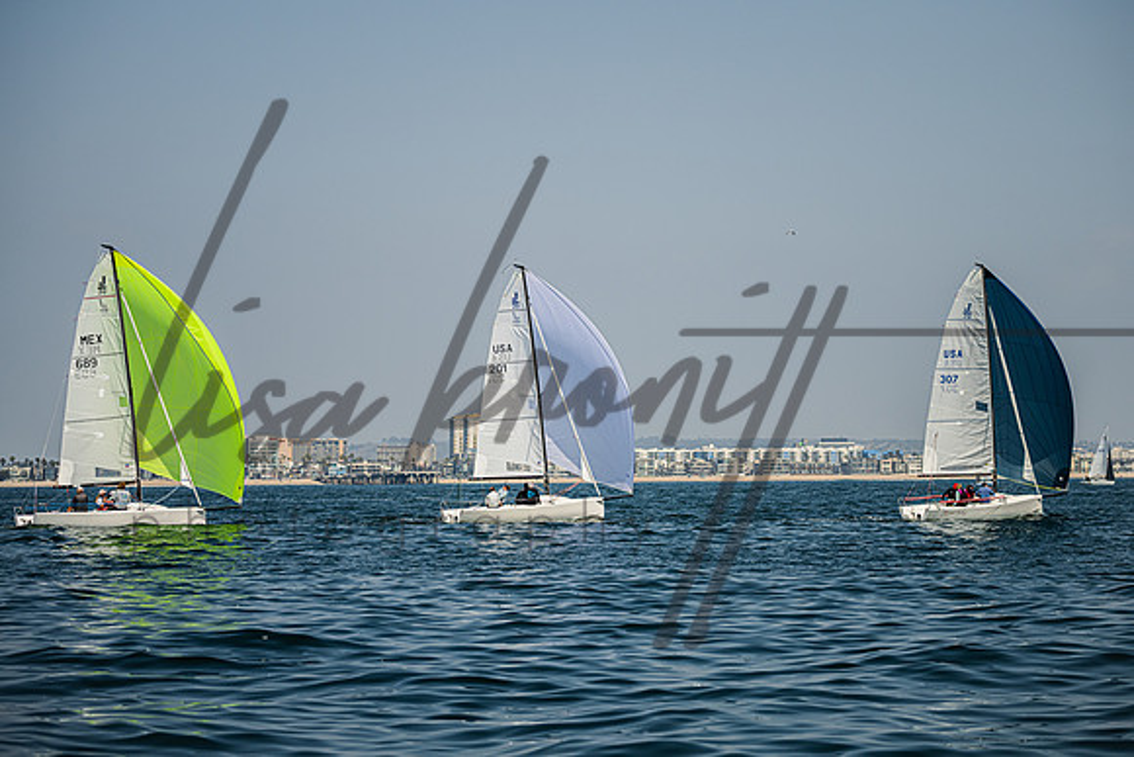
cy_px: 368
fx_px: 3345
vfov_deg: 12.9
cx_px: 583
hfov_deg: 19.2
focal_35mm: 106
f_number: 4.5
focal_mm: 100
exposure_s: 1/4000
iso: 220
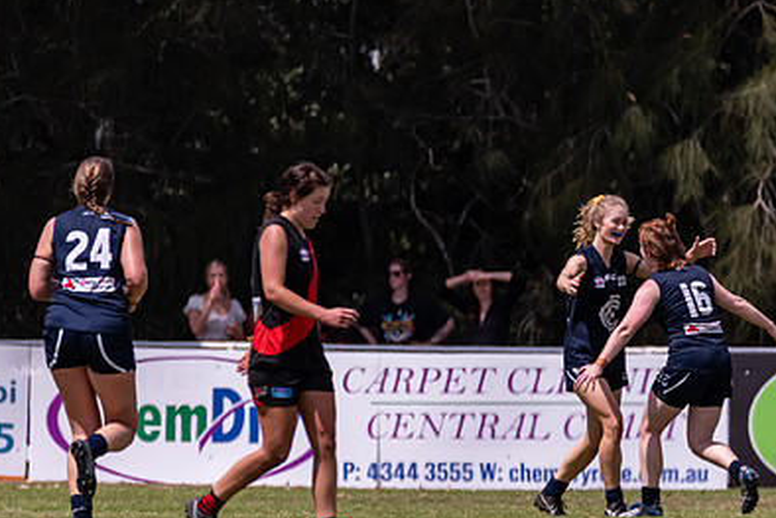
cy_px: 354
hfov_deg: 2.2
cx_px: 546
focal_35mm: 940
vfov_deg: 1.5
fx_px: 20269
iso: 800
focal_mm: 500
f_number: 6.3
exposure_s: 1/5000
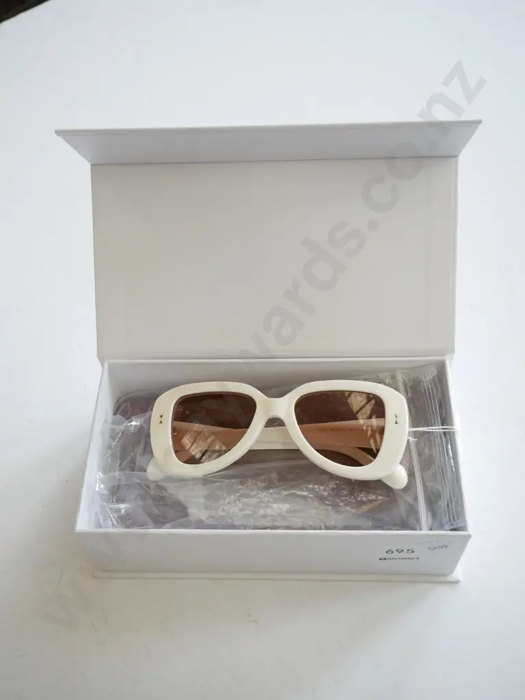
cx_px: 262
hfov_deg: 39.7
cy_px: 350
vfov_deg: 51.4
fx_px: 728
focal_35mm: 36
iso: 640
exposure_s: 1/60
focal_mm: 18
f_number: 3.9
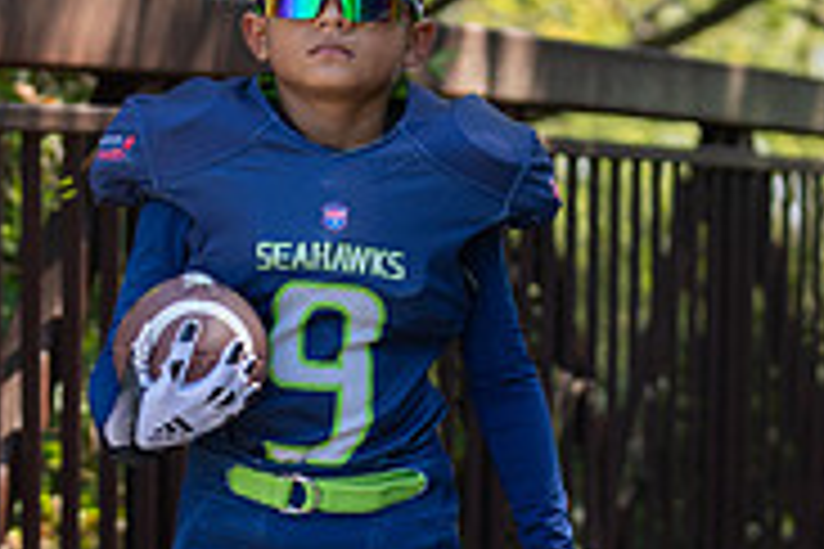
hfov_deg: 9.1
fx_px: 5150
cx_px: 331
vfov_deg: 6.1
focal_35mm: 225
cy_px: 544
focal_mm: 70
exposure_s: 1/320
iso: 100
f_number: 2.8
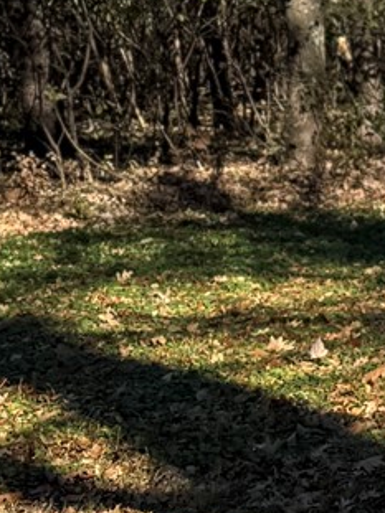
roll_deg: +1.2
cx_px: 1172
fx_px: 2345
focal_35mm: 158
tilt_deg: -14.6
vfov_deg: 12.3
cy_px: 558
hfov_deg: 8.0
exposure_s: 1/1385
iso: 80
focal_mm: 6.76
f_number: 1.78
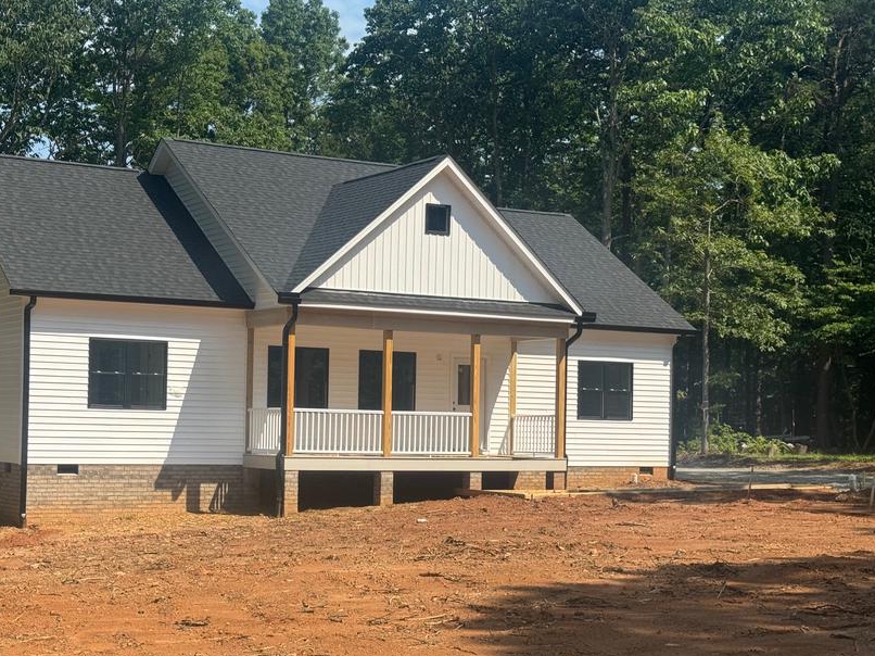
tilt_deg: +2.3
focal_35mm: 61
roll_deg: -1.6
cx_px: 357
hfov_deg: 31.6
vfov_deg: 24.0
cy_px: 383
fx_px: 1541
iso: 64
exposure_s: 1/3096
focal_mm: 6.76
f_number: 1.78
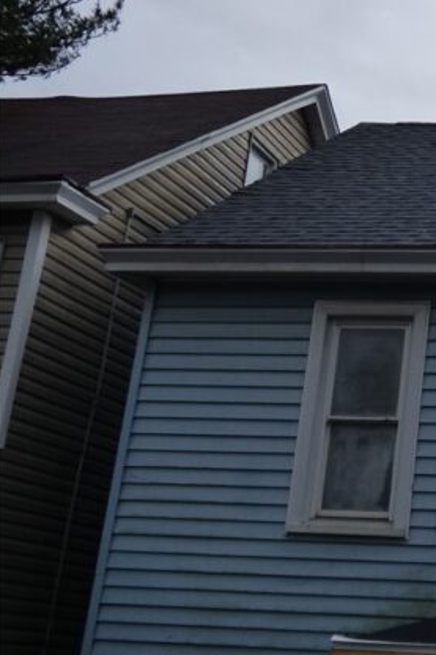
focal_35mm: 74
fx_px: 1345
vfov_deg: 27.1
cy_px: 203
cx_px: 625
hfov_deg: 16.9
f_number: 3.5
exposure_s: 1/1300
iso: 160
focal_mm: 6.47
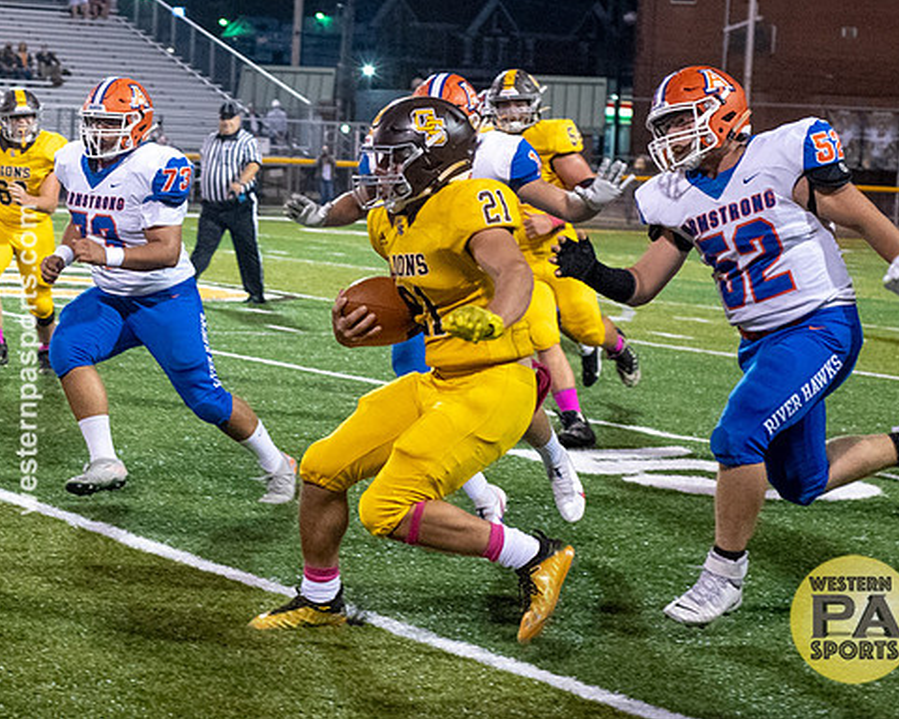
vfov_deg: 15.4
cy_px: 346
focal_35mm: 100
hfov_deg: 18.8
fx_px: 2661
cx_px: 56
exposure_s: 1/640
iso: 8000
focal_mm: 50
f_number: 4
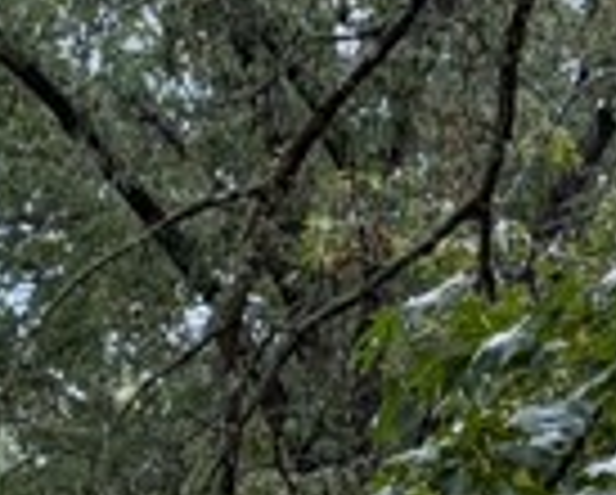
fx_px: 3451
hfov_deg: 9.2
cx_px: -850
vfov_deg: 8.1
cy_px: 657
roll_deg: -1.9
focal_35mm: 189
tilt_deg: +3.4
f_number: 1.6
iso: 50
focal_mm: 5.96
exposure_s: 1/260
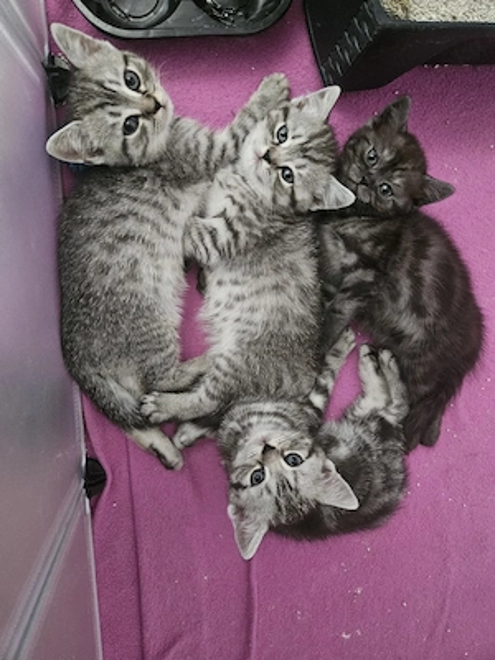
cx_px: 248
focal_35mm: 23
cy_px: 330
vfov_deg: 73.9
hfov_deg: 58.9
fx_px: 439
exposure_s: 1/25
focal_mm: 5.4
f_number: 1.8
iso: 800
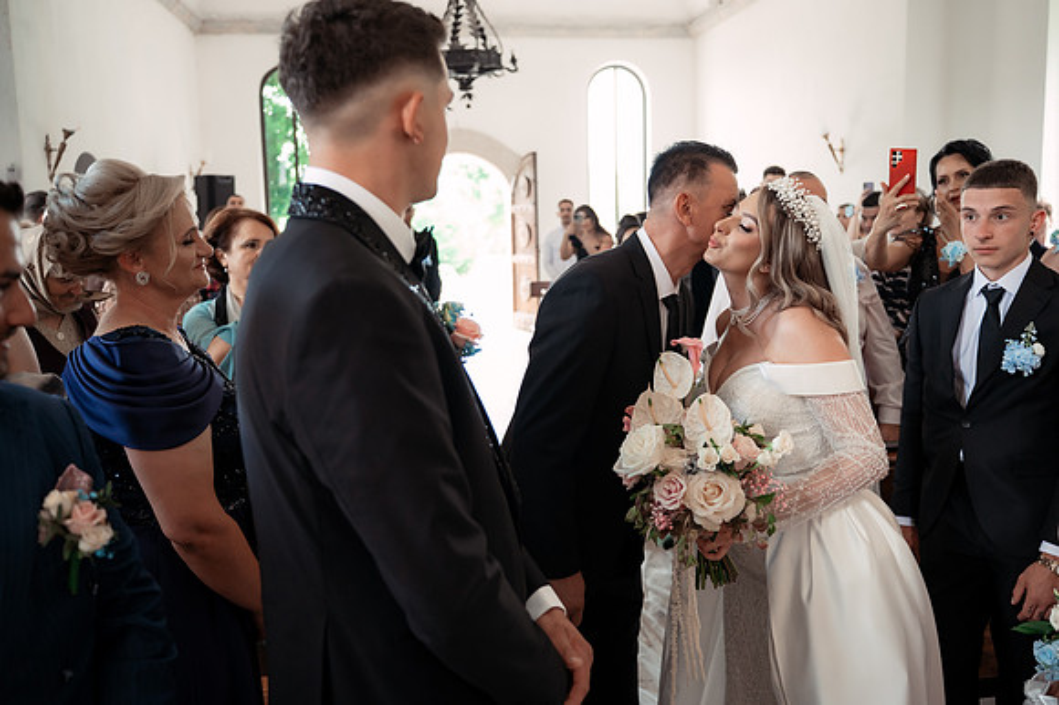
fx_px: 895
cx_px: 575
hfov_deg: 61.1
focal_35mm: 30
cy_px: 322
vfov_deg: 43.0
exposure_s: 1/200
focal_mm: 28
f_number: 2.8
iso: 1600
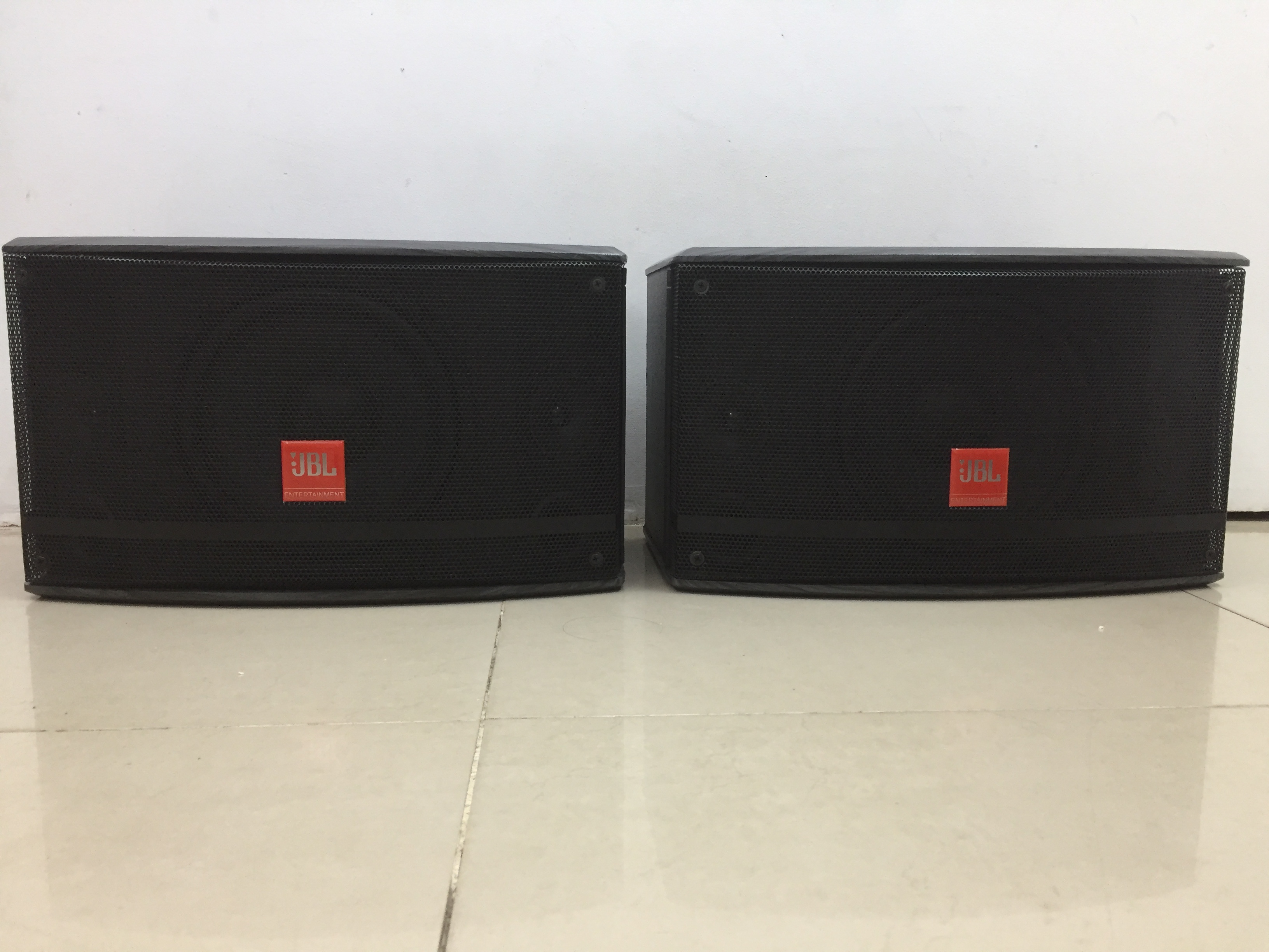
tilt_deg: -6.7
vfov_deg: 48.2
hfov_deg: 61.7
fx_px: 1063
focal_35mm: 29
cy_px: 476
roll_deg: -1.8
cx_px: 634
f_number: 2.2
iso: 160
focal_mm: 4.15
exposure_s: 1/33
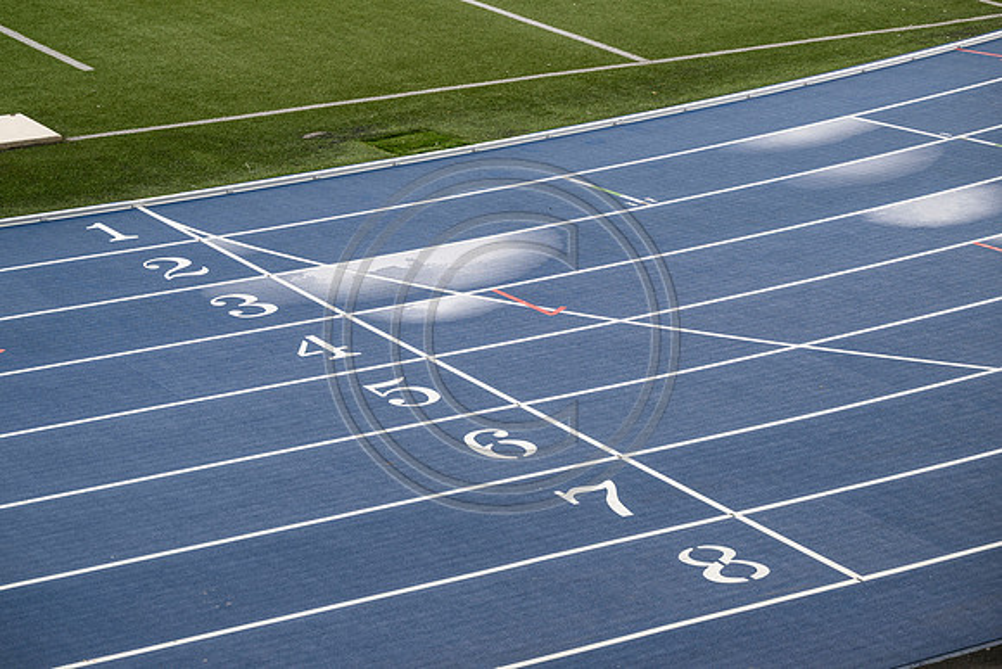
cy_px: 334
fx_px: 2840
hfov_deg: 20.0
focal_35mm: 102
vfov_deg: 13.4
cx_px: 501
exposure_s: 1/400
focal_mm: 102
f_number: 4
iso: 200
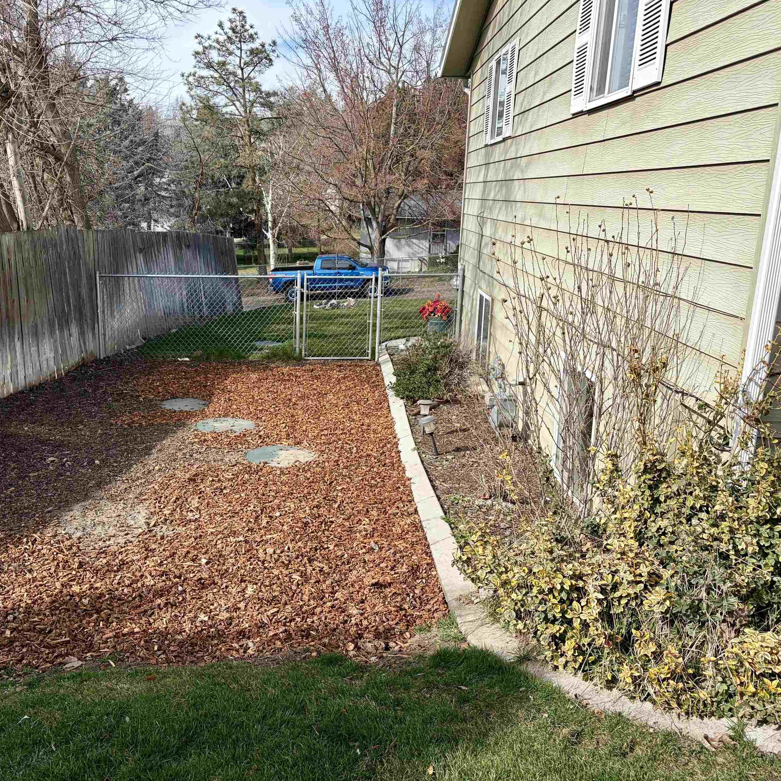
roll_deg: -2.0
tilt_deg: -13.5
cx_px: 359
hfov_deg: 52.5
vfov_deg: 52.5
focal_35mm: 31
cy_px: 387
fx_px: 791
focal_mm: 5.96
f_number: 1.6
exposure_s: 1/1706
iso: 50
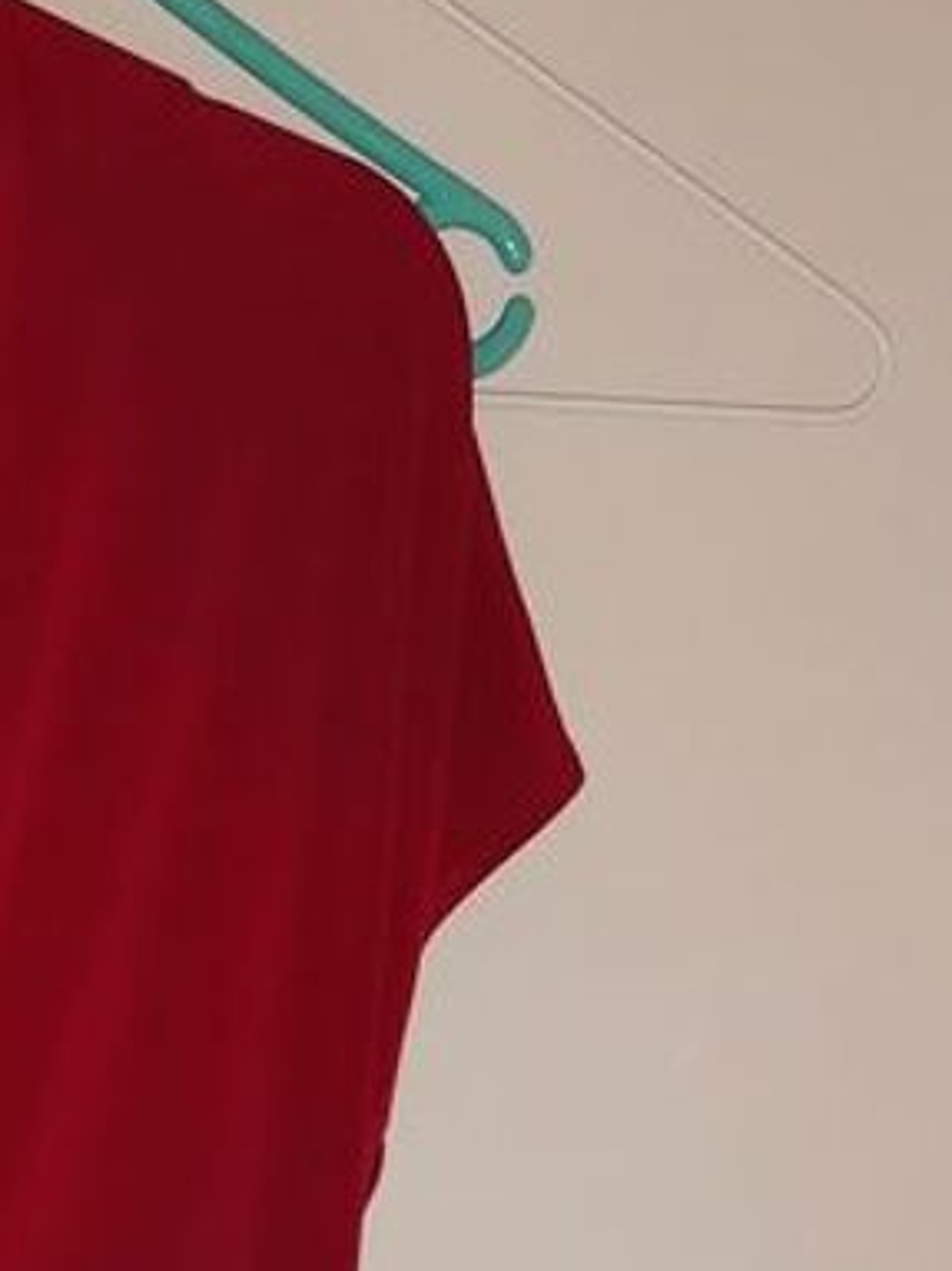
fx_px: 3449
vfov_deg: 18.2
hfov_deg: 15.4
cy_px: 1980
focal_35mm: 94
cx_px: -13
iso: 160
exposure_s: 1/33.3
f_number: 1.8
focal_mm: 4.75
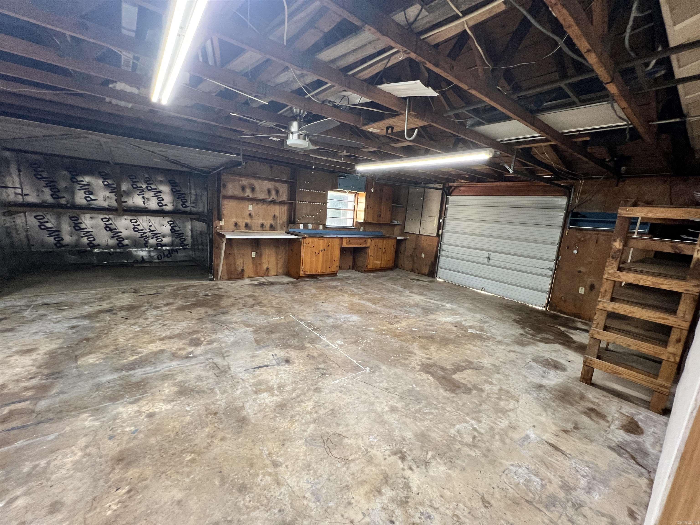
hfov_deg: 106.2
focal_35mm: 13
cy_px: 262
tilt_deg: -10.8
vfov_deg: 89.9
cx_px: 350
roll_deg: -4.4
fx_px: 263
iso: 250
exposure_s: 1/60
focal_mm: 1.57
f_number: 1.8
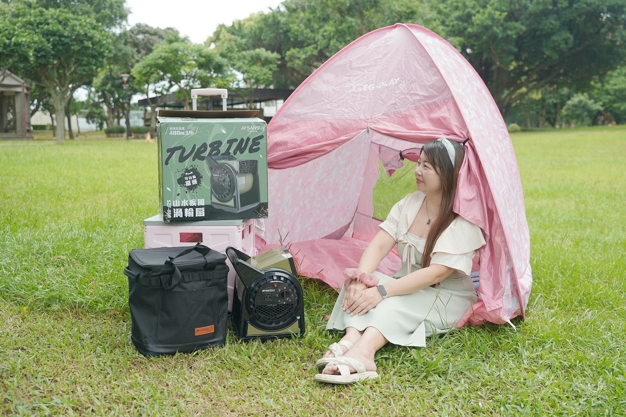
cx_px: 313
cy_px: 208
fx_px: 661
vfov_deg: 35.1
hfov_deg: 50.7
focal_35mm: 38
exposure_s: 1/200
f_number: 4
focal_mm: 38
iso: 100
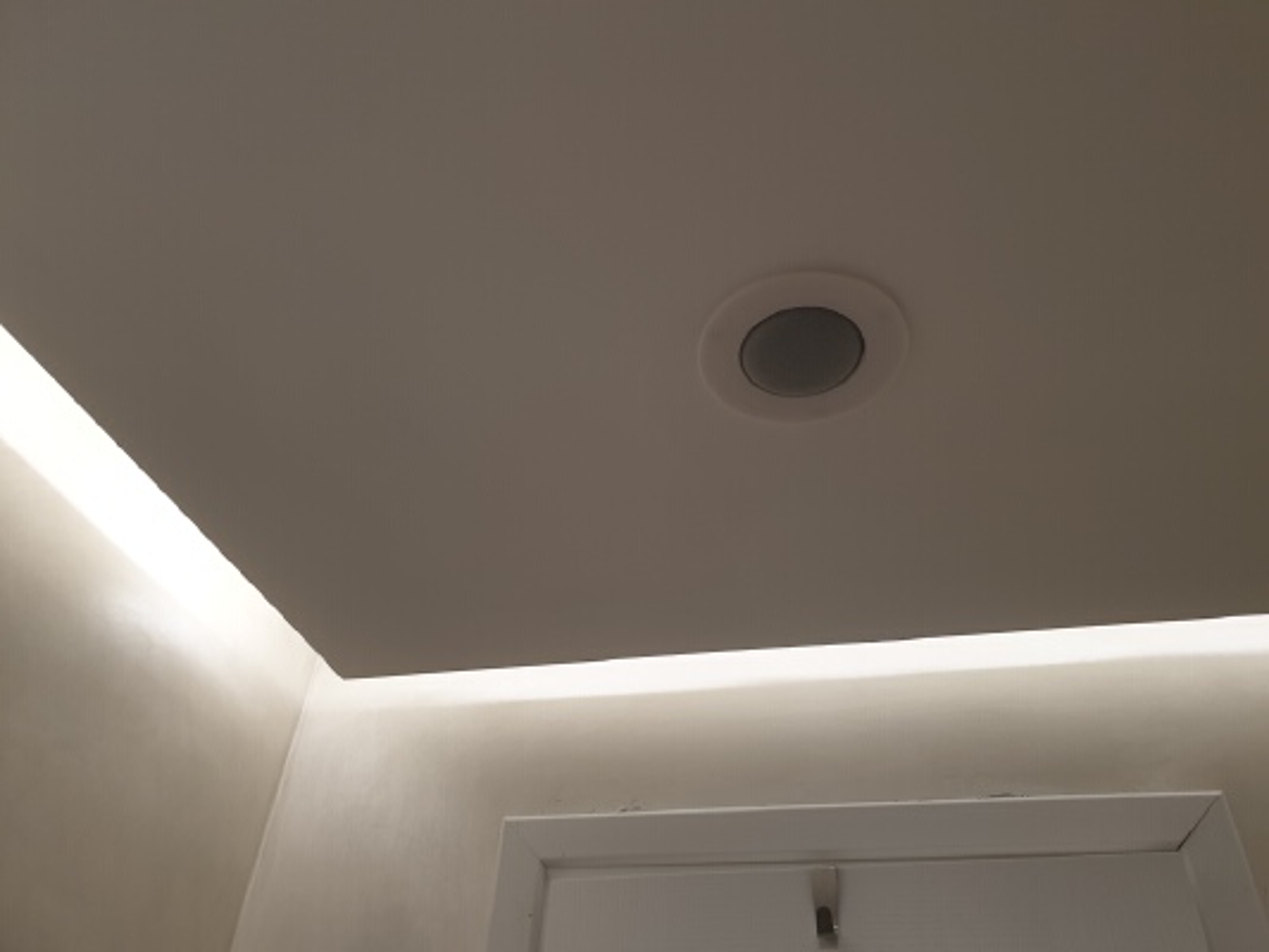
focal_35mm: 26
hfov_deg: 67.3
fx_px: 953
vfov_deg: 53.1
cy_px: 476
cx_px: 634
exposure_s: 1/50
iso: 100
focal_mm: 4.3
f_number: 2.4
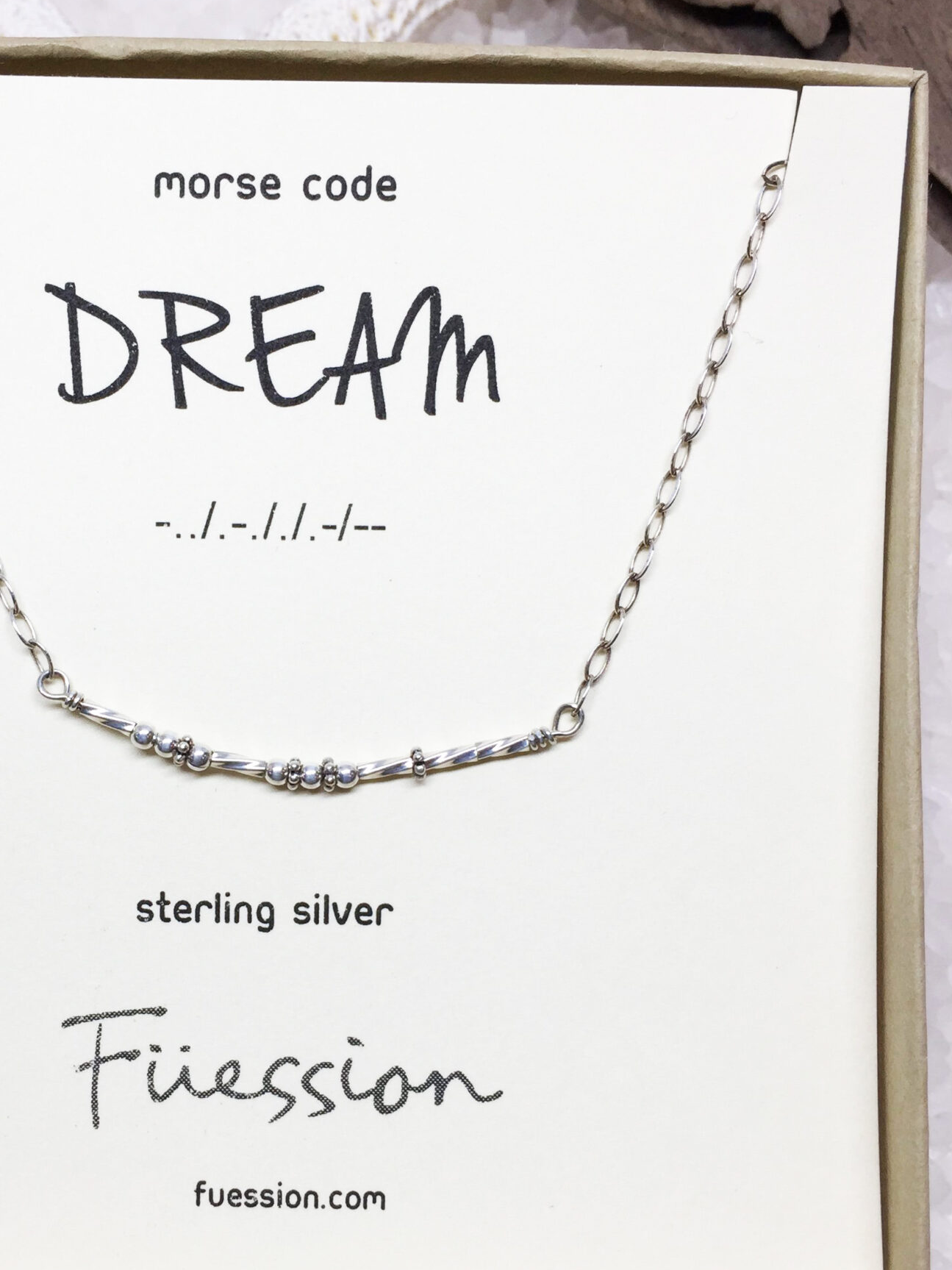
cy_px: 702
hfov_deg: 33.1
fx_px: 1577
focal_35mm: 43
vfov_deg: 43.8
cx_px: 271
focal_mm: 4.15
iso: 32
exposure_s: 1/262
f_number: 2.2
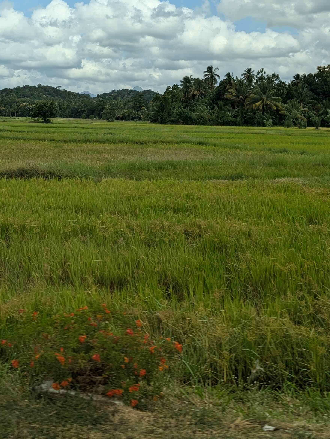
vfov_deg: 43.7
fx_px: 533
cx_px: 132
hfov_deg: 34.3
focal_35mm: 42
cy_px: 128
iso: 22
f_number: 1.68
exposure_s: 1/1103
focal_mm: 6.9
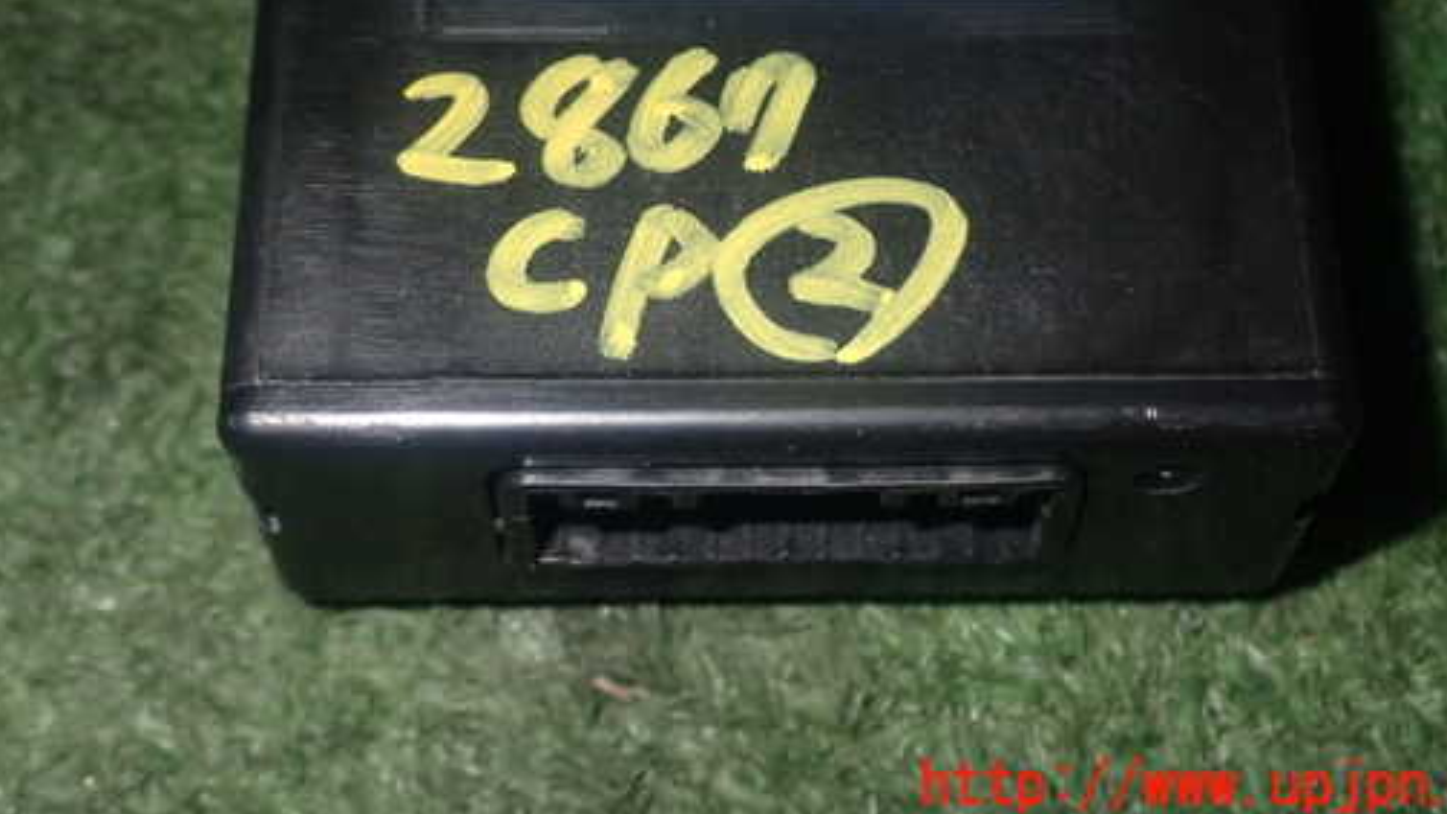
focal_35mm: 65
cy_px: 175
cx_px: 708
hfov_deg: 32.4
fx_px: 2494
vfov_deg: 18.4
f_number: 9
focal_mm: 9.01
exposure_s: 1/50
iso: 400
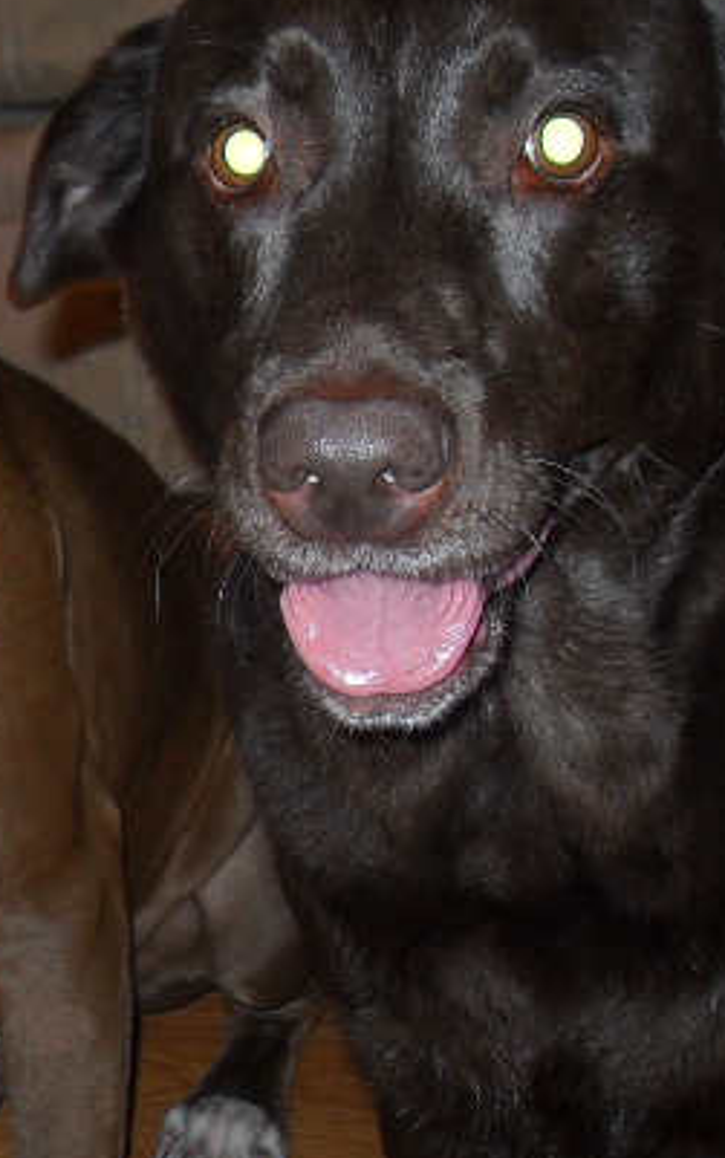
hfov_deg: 13.7
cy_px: 924
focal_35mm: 92
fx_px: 2905
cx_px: -205
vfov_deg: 22.3
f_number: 2.8
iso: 100
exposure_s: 1/45
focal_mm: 6.3
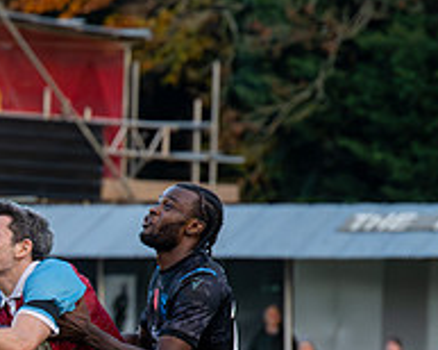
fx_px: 6397
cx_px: -215
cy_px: 425
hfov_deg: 3.9
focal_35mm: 494
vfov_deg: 3.1
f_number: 4
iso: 1600
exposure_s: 1/1250
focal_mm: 120
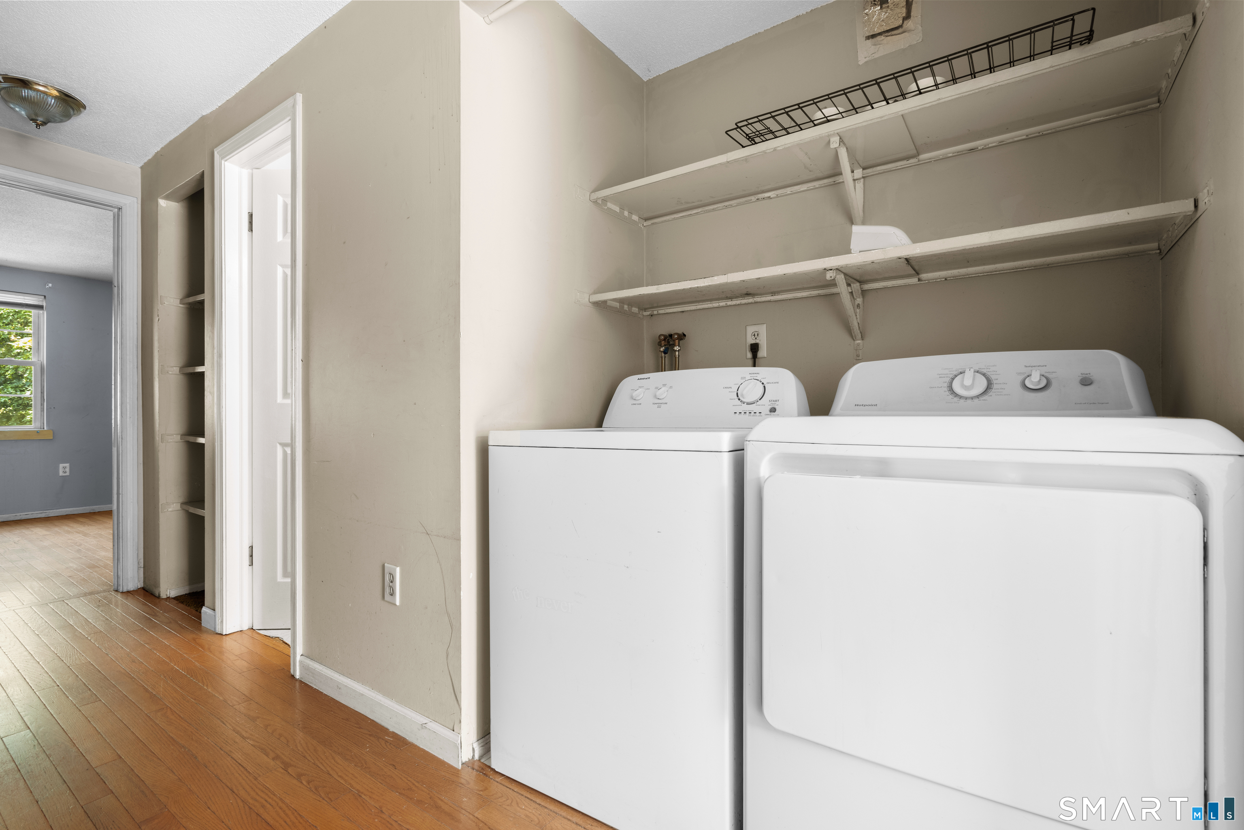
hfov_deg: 96.7
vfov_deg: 73.7
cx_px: 622
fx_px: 553
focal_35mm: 16
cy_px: 415
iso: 200
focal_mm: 16
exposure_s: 3.2
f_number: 9
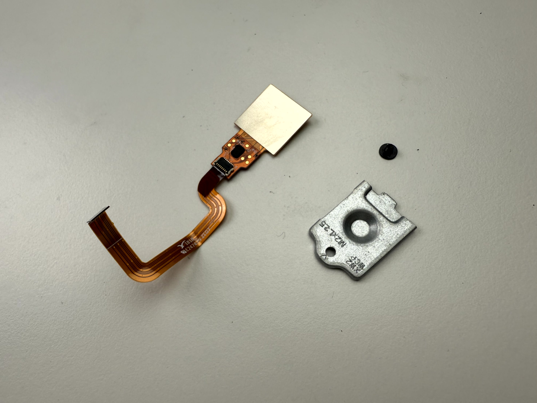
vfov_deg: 56.8
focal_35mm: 24
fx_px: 372
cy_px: 202
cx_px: 268
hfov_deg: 71.6
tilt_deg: -68.4
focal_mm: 2.22
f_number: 2.2
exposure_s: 1/410
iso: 40
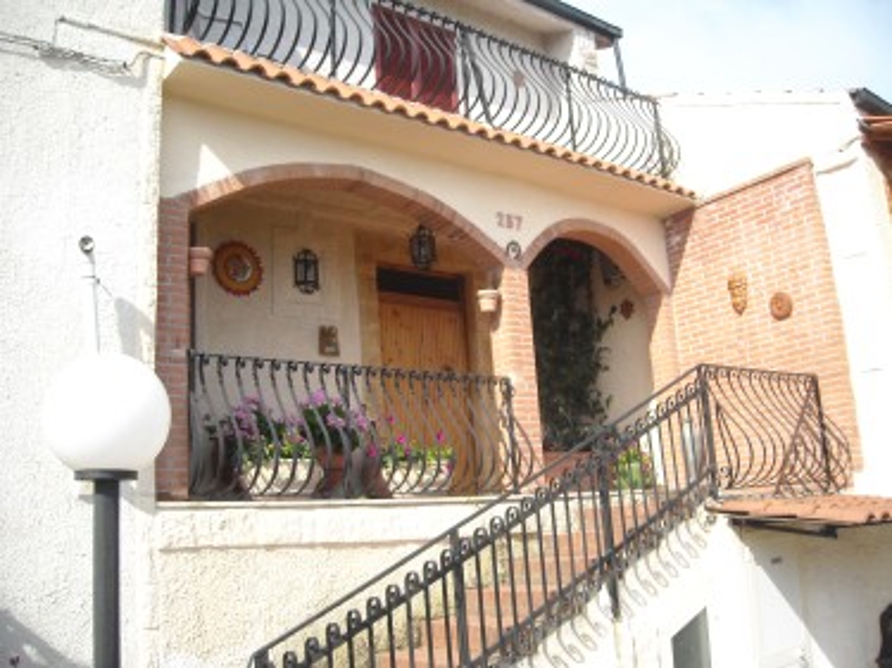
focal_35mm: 35
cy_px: 334
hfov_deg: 52.6
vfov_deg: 40.7
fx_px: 902
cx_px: 446
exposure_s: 1/141
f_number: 5.6
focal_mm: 5.7
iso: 64
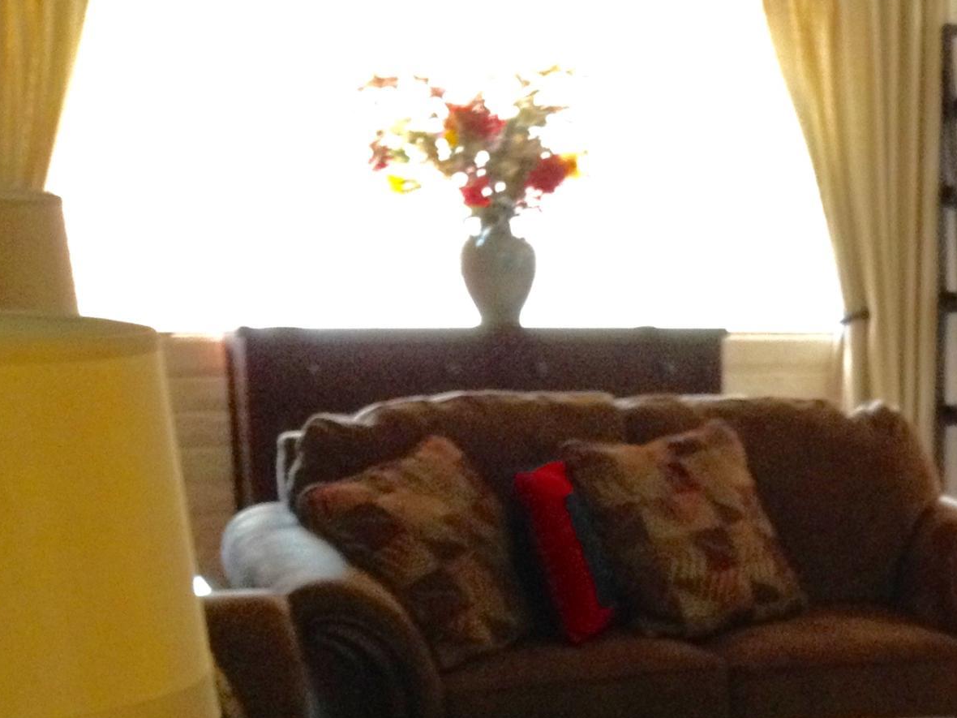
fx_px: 2461
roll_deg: -2.3
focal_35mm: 89
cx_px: 1157
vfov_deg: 16.0
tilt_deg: -16.9
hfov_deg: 20.5
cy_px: 861
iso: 320
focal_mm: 4.28
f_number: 2.4
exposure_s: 1/20
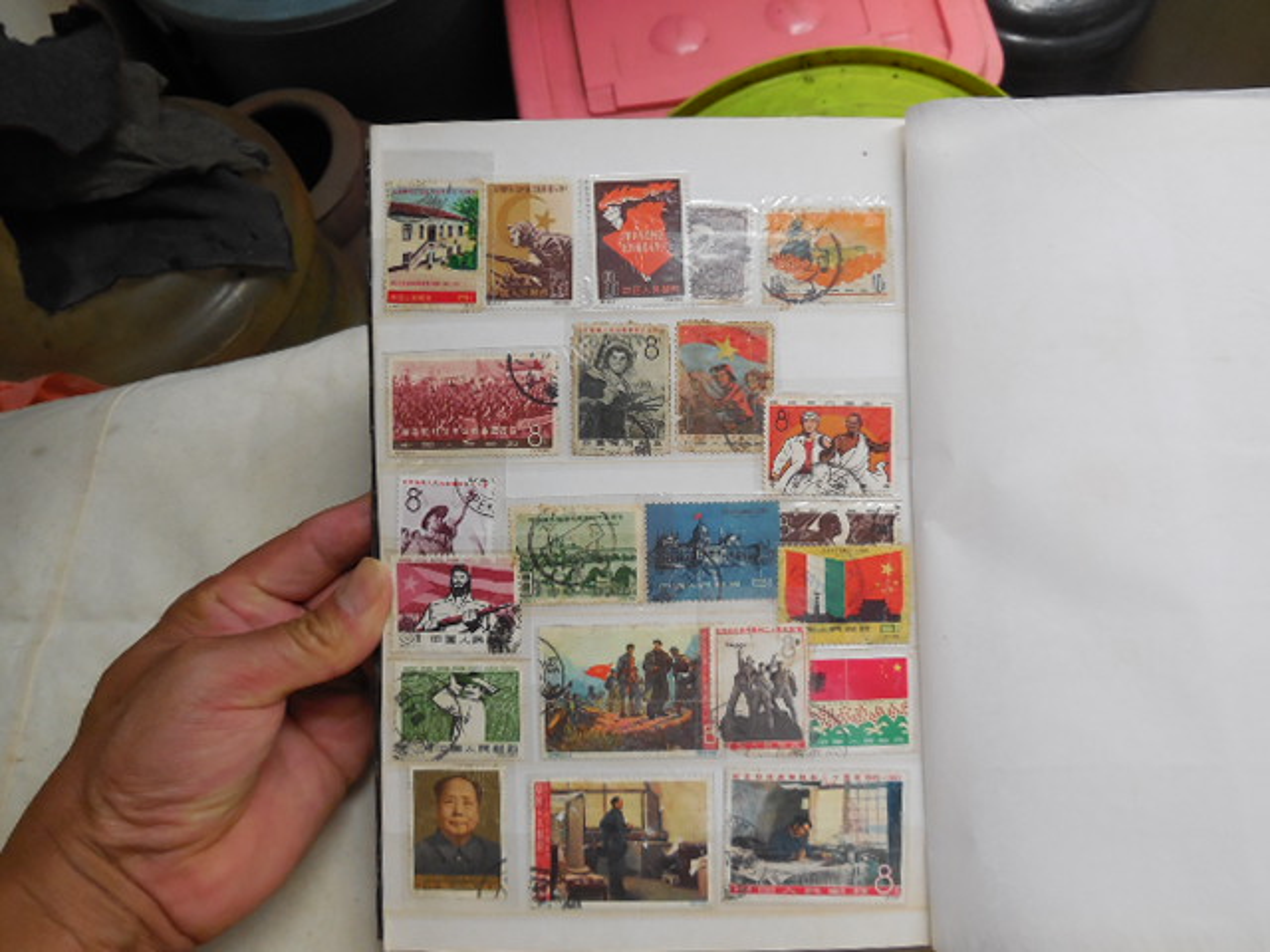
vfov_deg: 46.8
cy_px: 476
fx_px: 1101
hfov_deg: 60.0
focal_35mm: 30
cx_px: 635
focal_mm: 5.3
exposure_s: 1/250
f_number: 3.2
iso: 280
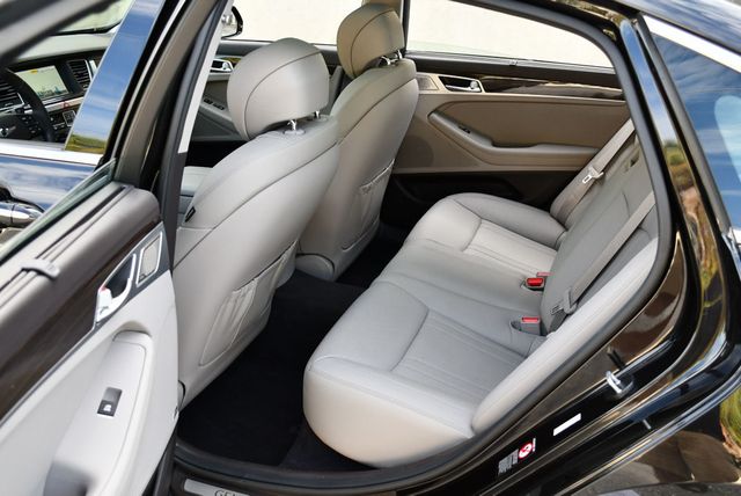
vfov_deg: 36.9
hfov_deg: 53.1
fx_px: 742
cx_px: 370
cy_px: 248
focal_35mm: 36
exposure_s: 1/250
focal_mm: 18
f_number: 3.5
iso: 400
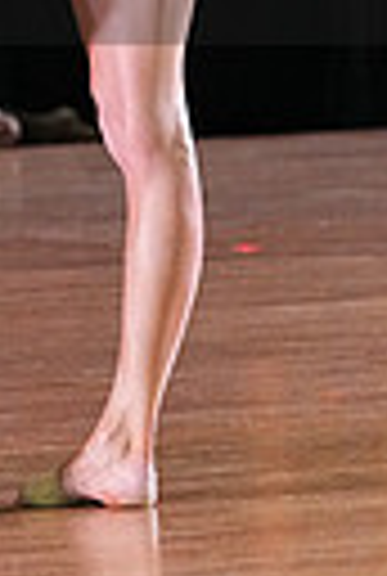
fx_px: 11322
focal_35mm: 706
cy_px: -104
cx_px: -142
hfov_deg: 2.0
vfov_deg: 2.9
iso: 6400
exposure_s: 1/400
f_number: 5
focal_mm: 156
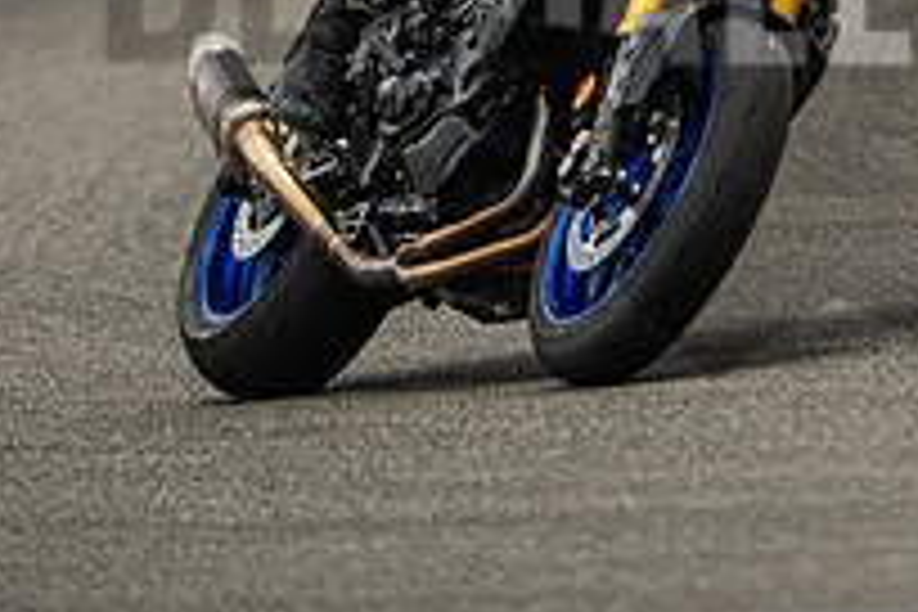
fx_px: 30521
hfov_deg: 1.7
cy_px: -52
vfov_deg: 1.1
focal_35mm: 1197
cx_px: 1053
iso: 400
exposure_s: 1/2000
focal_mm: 280
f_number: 2.8
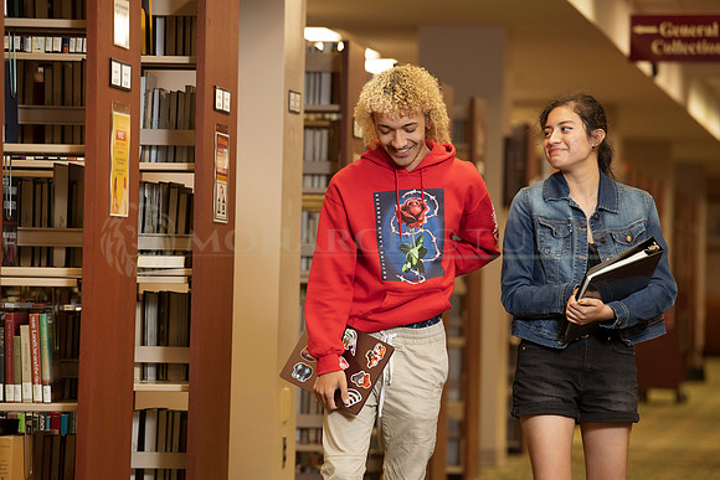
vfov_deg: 7.6
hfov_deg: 11.4
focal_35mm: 180
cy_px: 240
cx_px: 360
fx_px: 3601
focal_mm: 180
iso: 1600
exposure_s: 1/200
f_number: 4.5
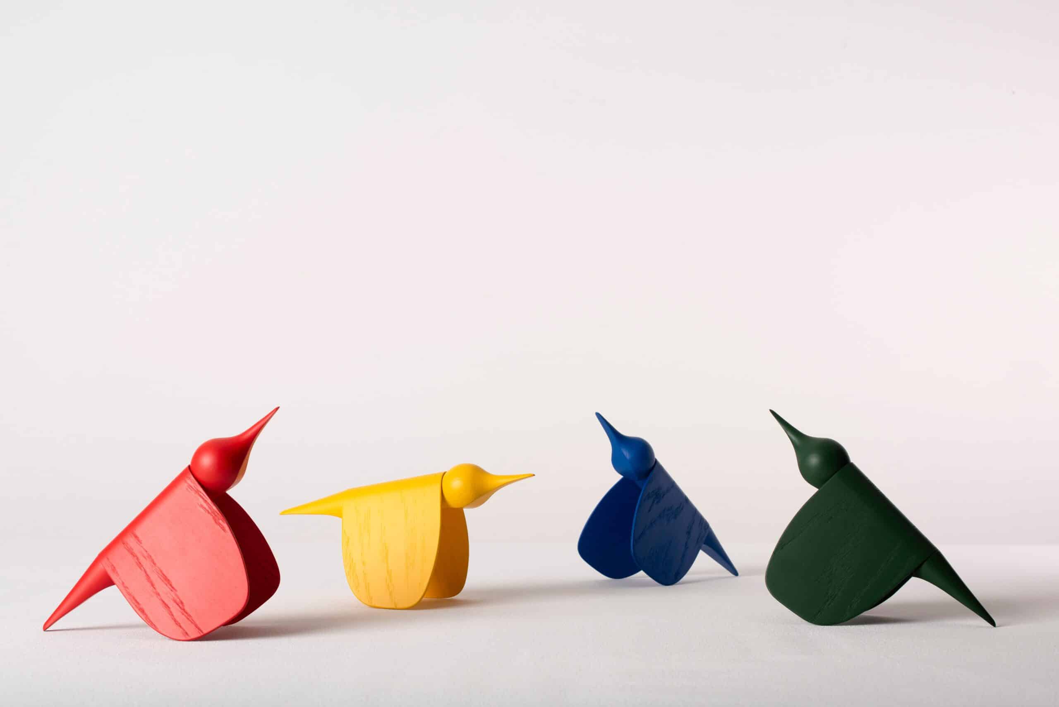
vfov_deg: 29.9
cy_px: 354
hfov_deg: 43.6
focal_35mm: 45
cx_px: 530
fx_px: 1324
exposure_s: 1/250
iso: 100
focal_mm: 45
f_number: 10
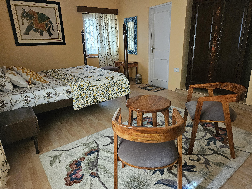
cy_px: 94
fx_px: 167
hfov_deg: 73.9
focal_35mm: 23
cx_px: 126
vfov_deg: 58.9
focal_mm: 5.4
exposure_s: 1/50
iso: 800
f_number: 1.8
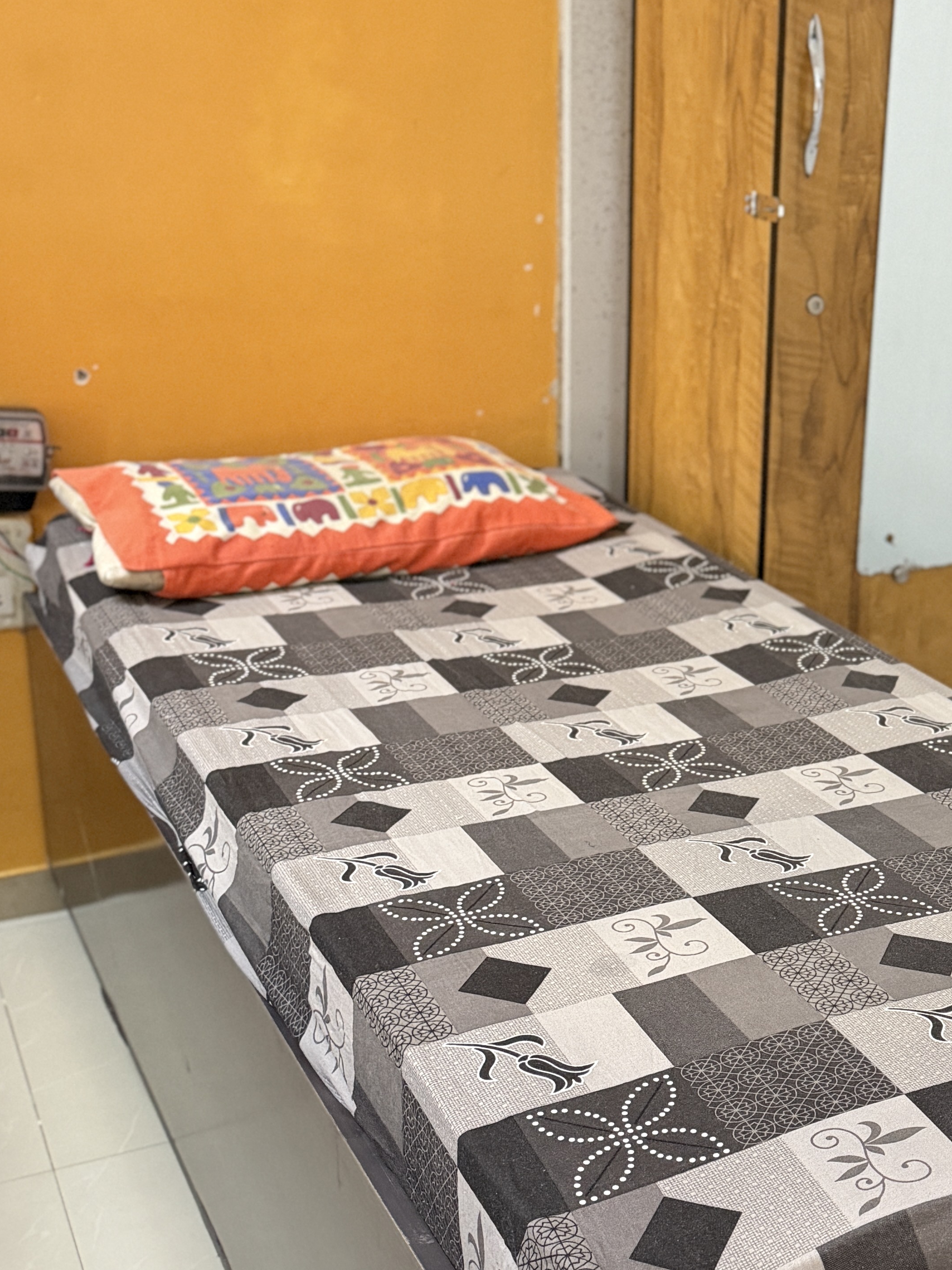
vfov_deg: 39.7
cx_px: 814
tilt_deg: -18.3
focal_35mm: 48
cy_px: 622
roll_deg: -3.4
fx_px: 1760
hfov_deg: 29.3
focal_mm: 6.76
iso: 640
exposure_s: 1/33
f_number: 1.78
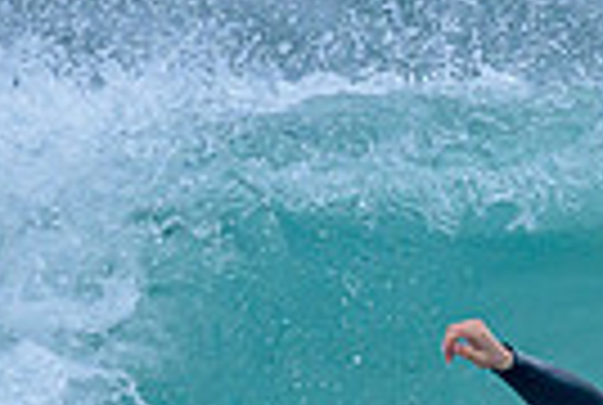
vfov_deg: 0.3
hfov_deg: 0.4
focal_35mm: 4745
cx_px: 849
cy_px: 697
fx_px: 79655
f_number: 6.3
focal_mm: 800
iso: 1100
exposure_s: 1/2000
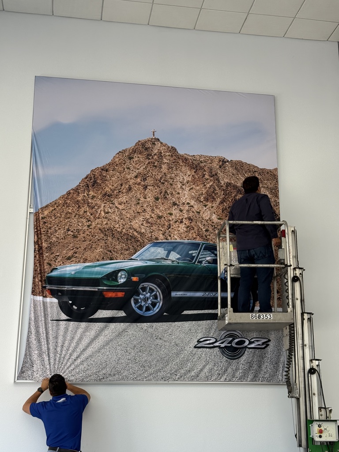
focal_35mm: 48
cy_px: 226
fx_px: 627
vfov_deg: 39.7
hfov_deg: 30.3
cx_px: 170
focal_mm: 6.76
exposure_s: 1/186
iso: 100
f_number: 1.78
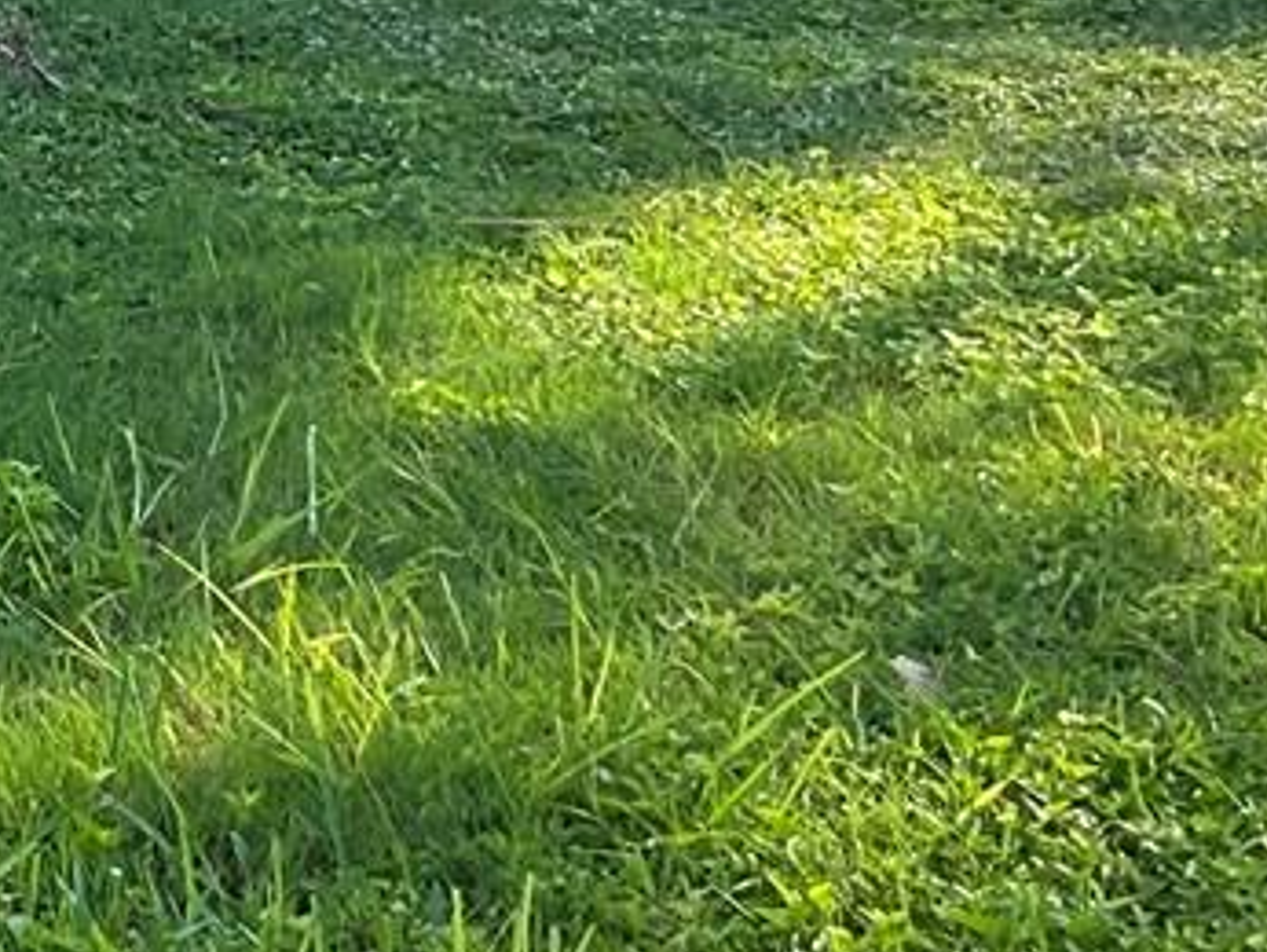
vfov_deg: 10.4
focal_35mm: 134
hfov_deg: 13.7
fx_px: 4908
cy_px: -751
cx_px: -751
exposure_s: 1/216
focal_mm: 3
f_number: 1.8
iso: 20
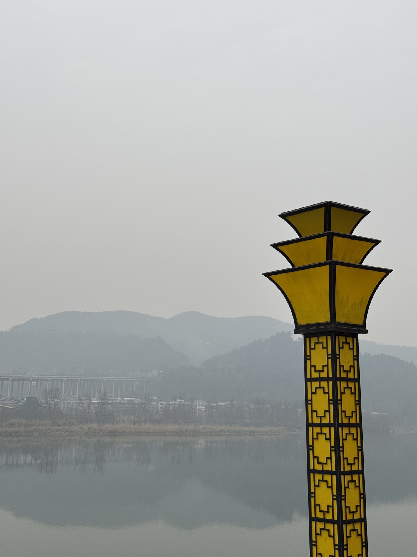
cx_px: 208
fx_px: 771
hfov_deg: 30.3
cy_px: 278
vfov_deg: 39.7
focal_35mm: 48
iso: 64
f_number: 1.78
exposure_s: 1/786
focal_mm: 6.76
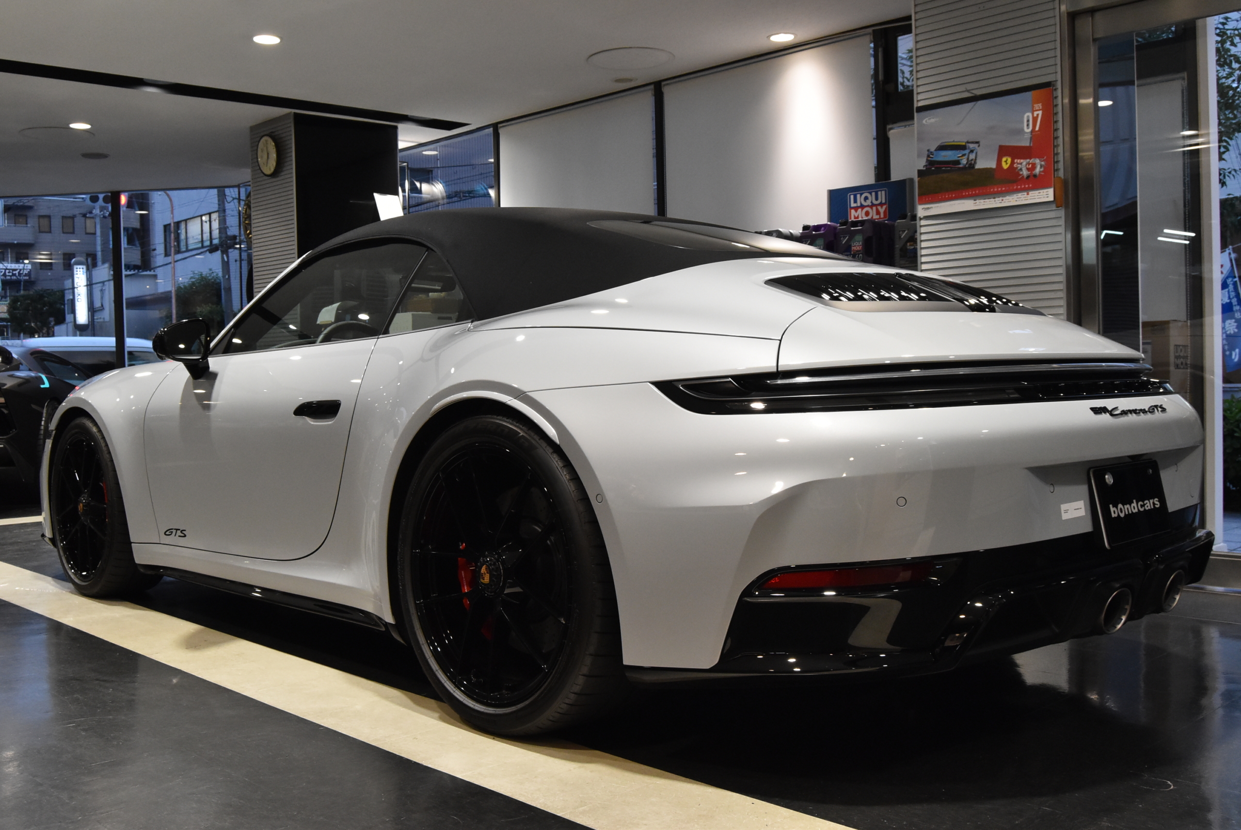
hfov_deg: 55.1
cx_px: 620
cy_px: 415
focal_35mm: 34
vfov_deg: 38.4
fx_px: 1190
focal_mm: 23
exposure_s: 1/40
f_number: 8
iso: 2000
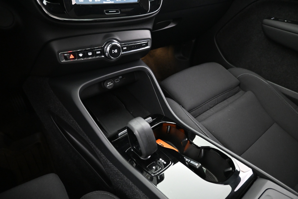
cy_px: 100
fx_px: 199
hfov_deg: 73.7
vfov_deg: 53.1
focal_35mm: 24
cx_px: 149
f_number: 3.5
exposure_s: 1/15
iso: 4000
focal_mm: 16
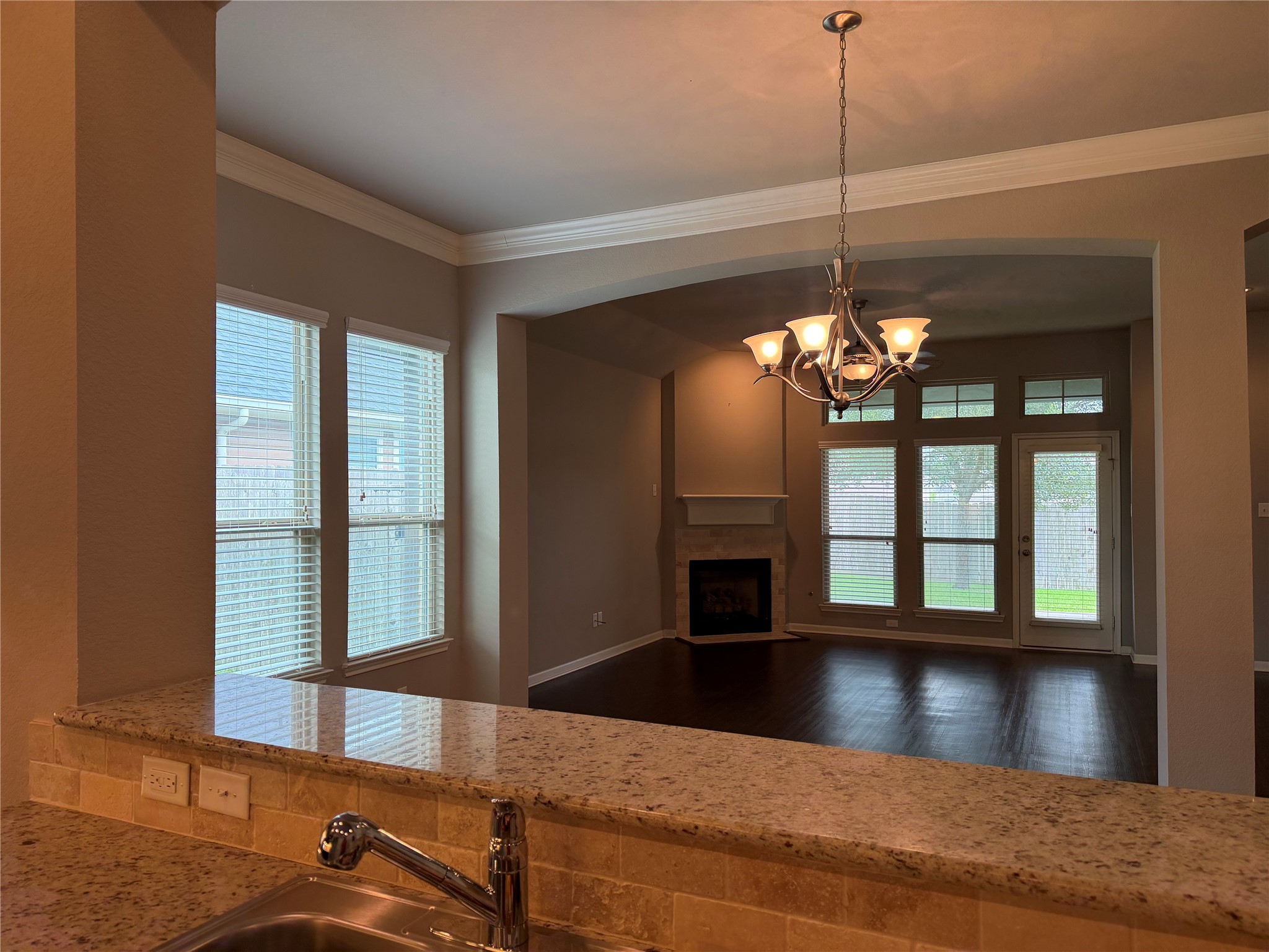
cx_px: 634
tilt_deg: +0.4
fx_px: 880
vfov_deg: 56.8
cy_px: 476
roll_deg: +0.6
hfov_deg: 71.6
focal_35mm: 24
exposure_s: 1/120
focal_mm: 6.76
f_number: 1.78
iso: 160
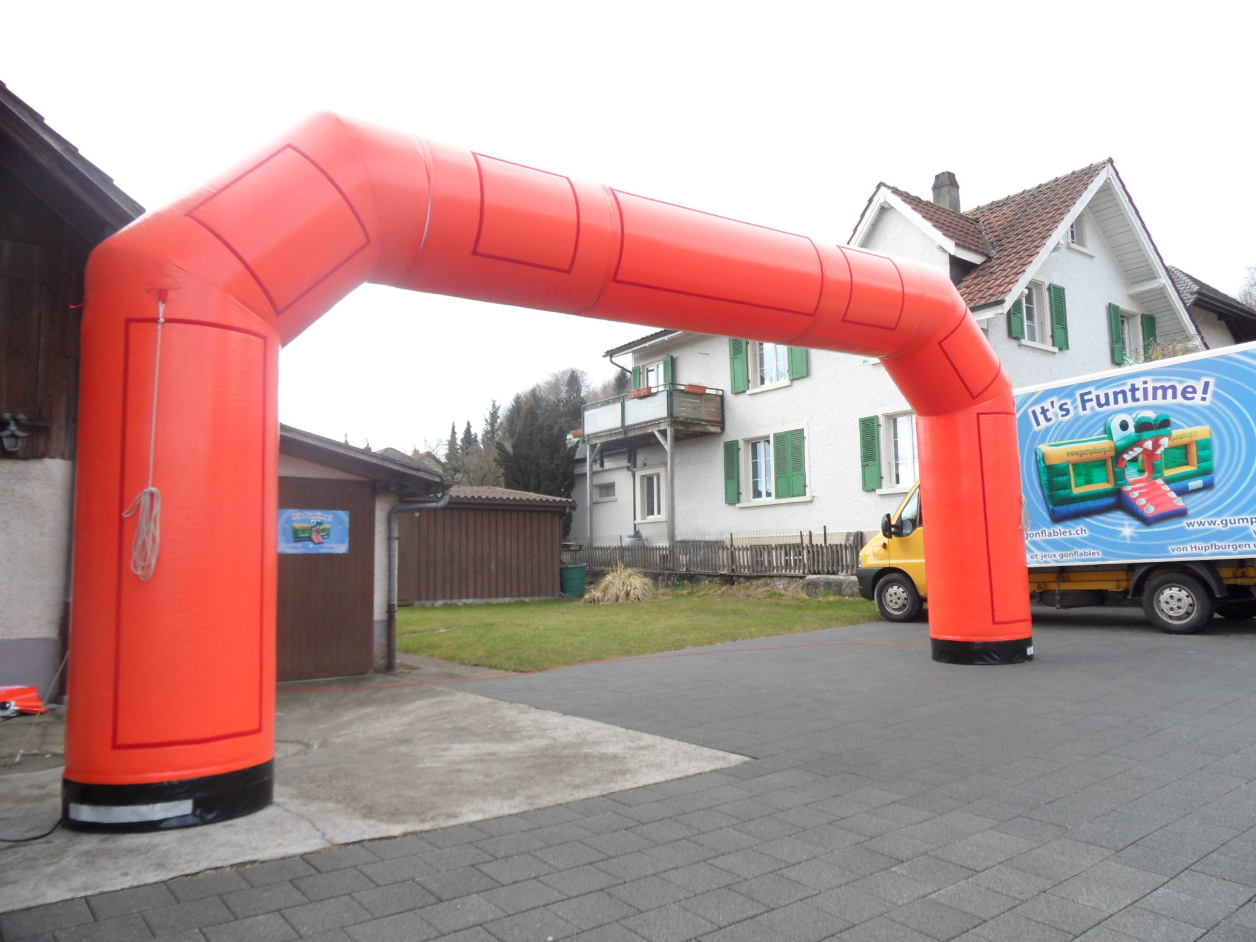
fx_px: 871
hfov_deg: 71.6
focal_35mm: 24
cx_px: 628
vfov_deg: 56.8
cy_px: 471
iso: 80
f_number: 3.2
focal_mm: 3.9
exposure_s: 1/250
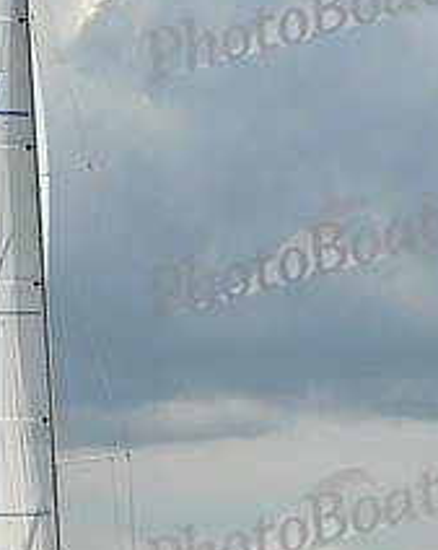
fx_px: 4173
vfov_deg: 7.5
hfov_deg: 6.0
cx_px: 12
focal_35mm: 257
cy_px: 425
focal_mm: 100
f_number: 10
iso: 320
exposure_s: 1/1600
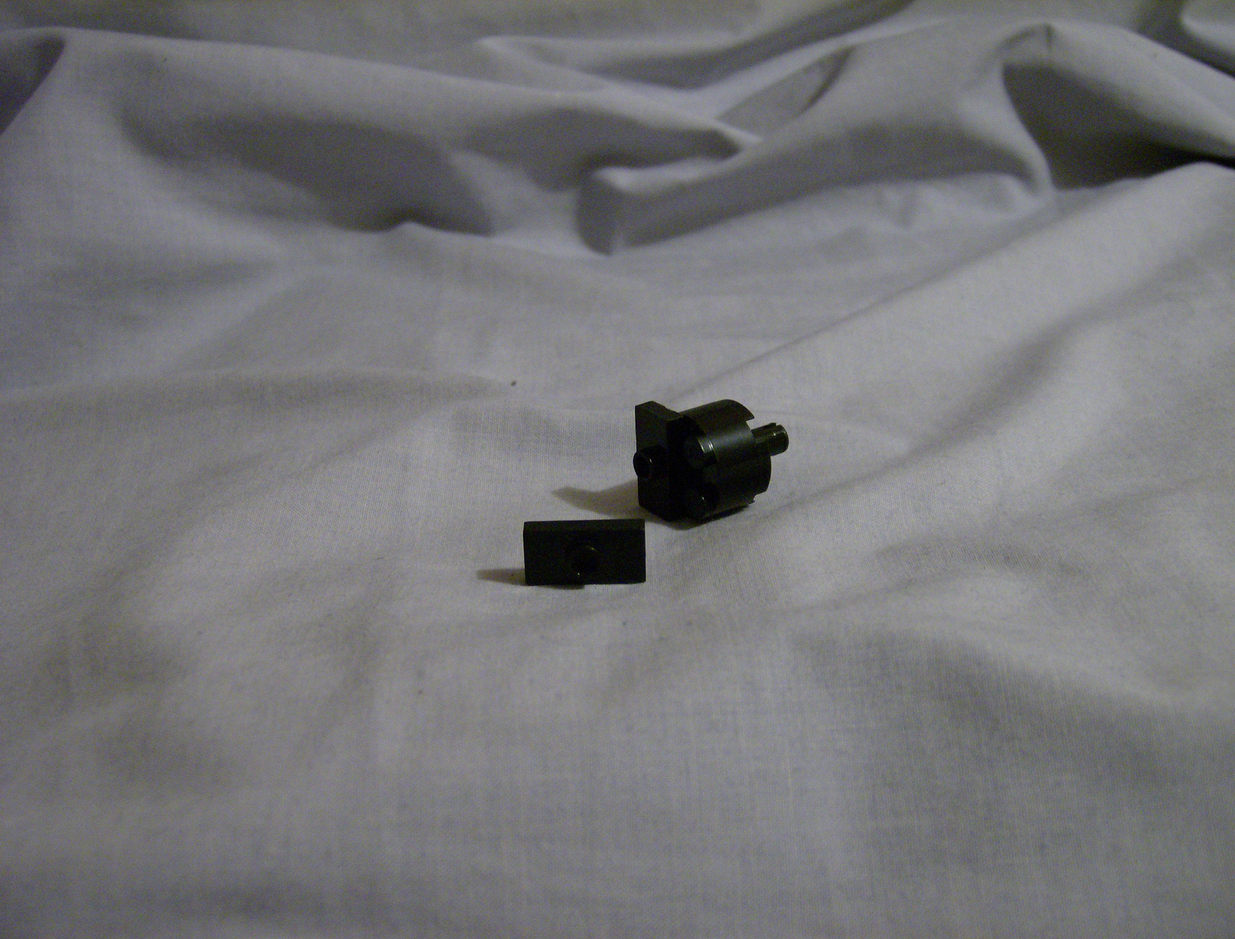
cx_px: 618
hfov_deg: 48.8
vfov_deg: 38.0
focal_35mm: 38
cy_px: 470
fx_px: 1362
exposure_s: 1/13.6
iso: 200
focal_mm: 6.4
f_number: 2.9
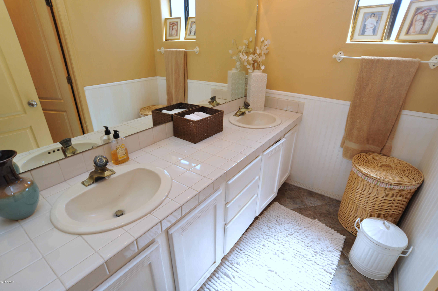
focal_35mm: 18
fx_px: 219
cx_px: 219
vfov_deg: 67.3
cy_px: 146
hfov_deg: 90.0
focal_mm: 18
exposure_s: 1/30
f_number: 10
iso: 640
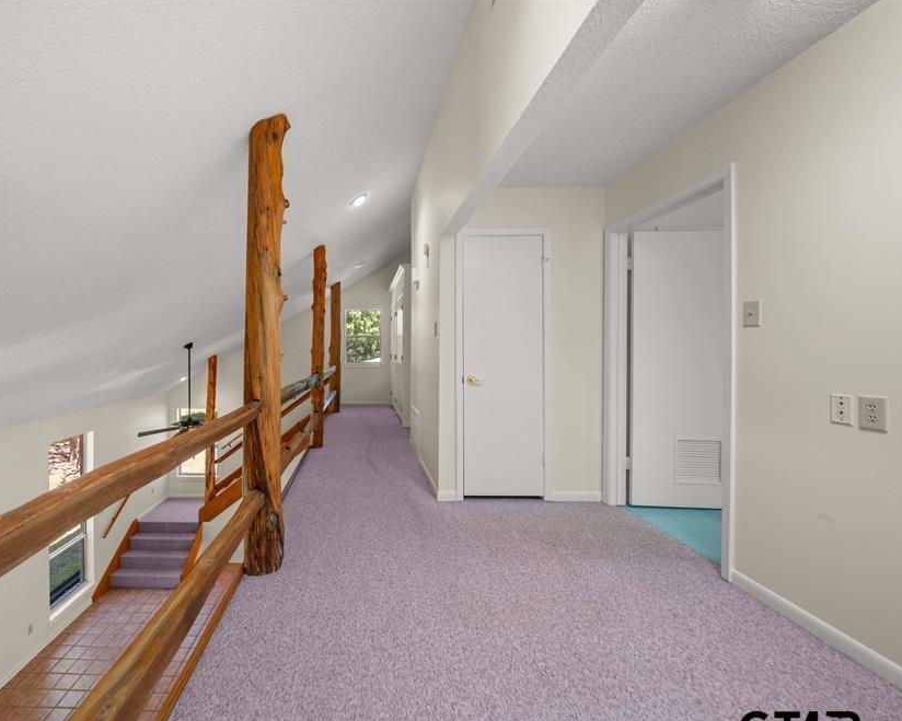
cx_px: 354
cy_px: 370
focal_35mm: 14
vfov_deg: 88.0
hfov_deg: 99.1
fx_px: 374
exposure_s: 1/30
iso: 400
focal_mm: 12
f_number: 5.6
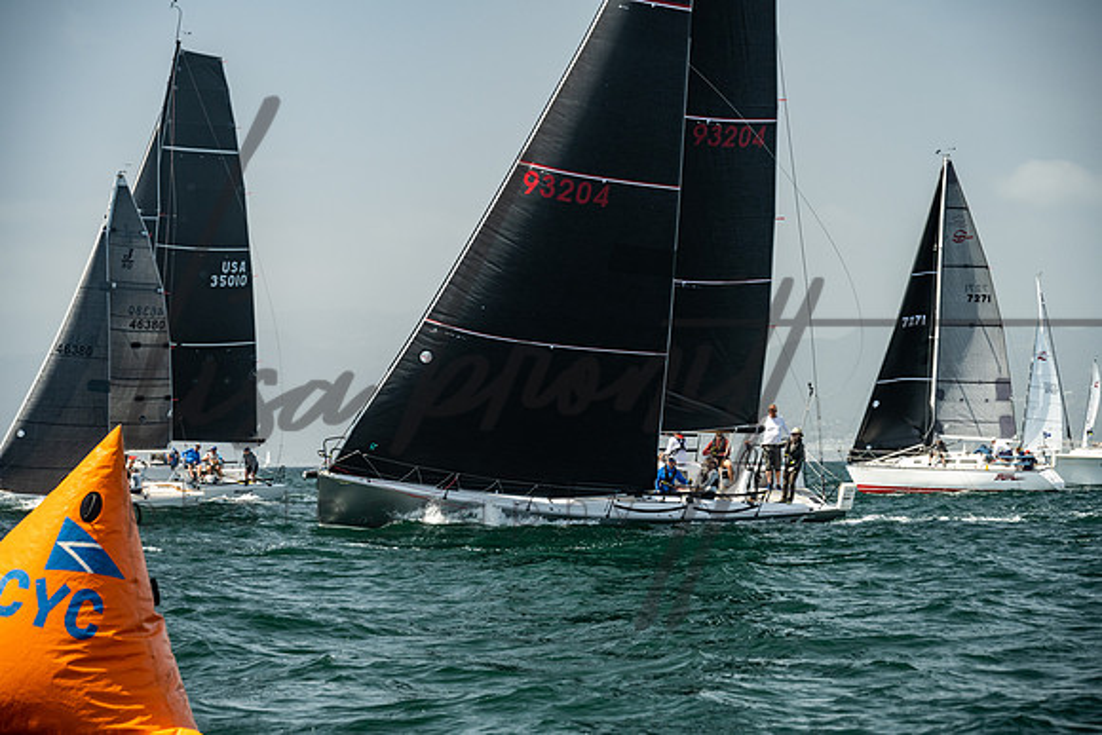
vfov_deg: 11.4
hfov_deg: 17.1
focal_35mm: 120
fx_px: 3674
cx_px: 551
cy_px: 368
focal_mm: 120
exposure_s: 1/640
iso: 320
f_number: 6.3
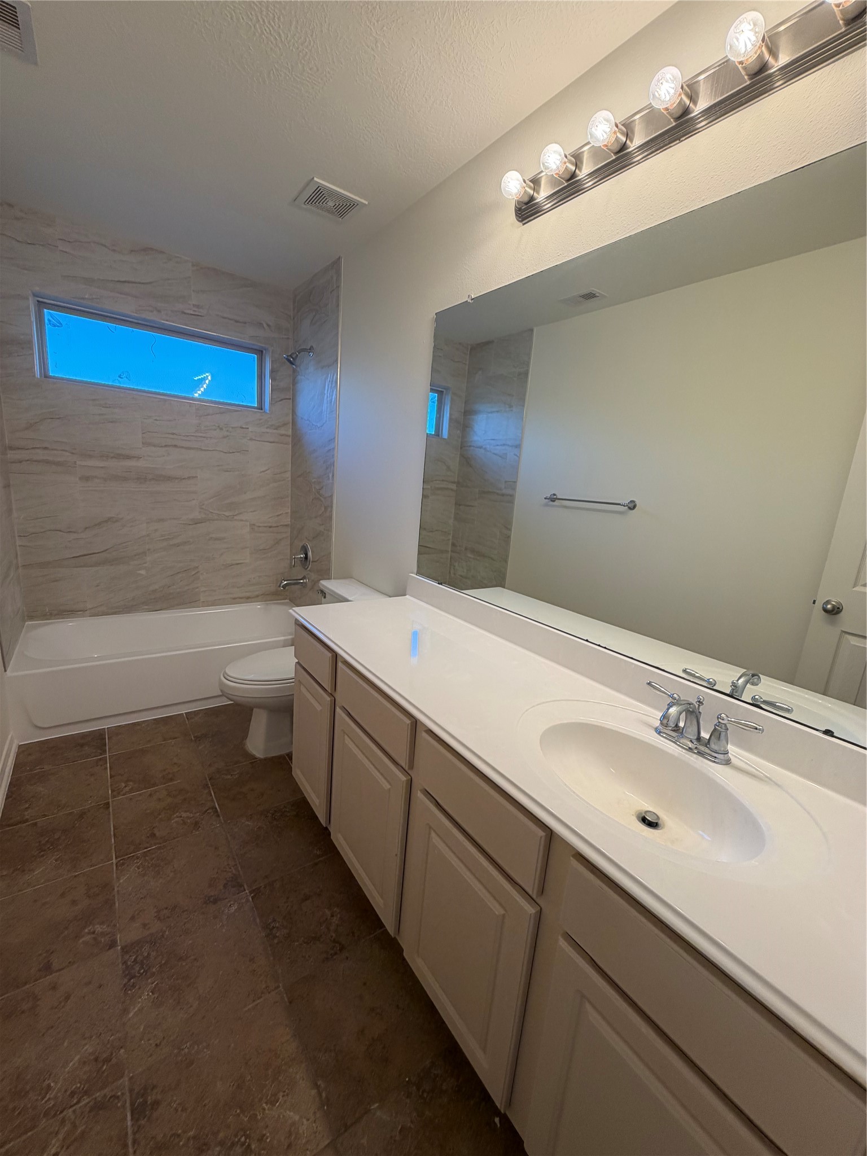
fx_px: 468
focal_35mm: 14
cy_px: 578
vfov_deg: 102.1
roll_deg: -4.9
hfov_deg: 85.7
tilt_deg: -11.4
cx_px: 434
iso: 80
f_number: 2.2
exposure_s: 1/120
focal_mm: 2.22
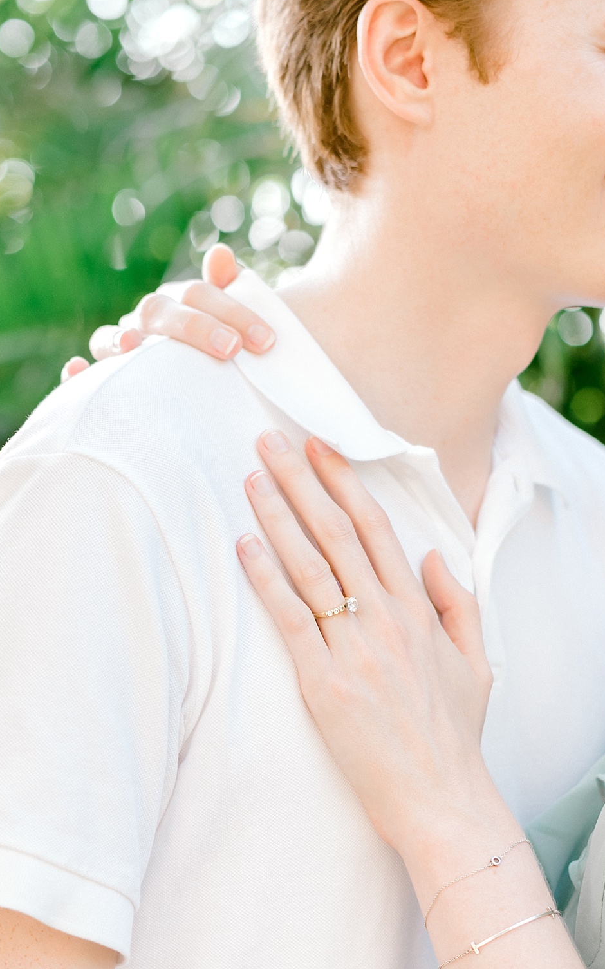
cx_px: 255
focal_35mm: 106
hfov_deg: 12.3
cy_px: 689
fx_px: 2798
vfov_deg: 19.5
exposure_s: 1/160
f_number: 2.8
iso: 400
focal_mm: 58
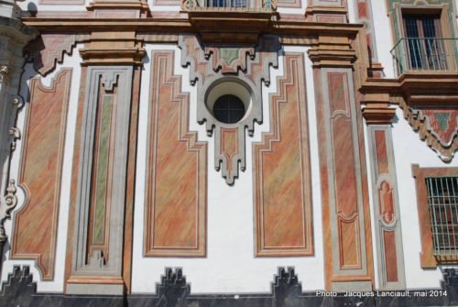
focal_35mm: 27
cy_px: 154
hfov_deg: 67.3
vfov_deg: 48.1
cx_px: 229
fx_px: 344
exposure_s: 1/320
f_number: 9
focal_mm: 18
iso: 100
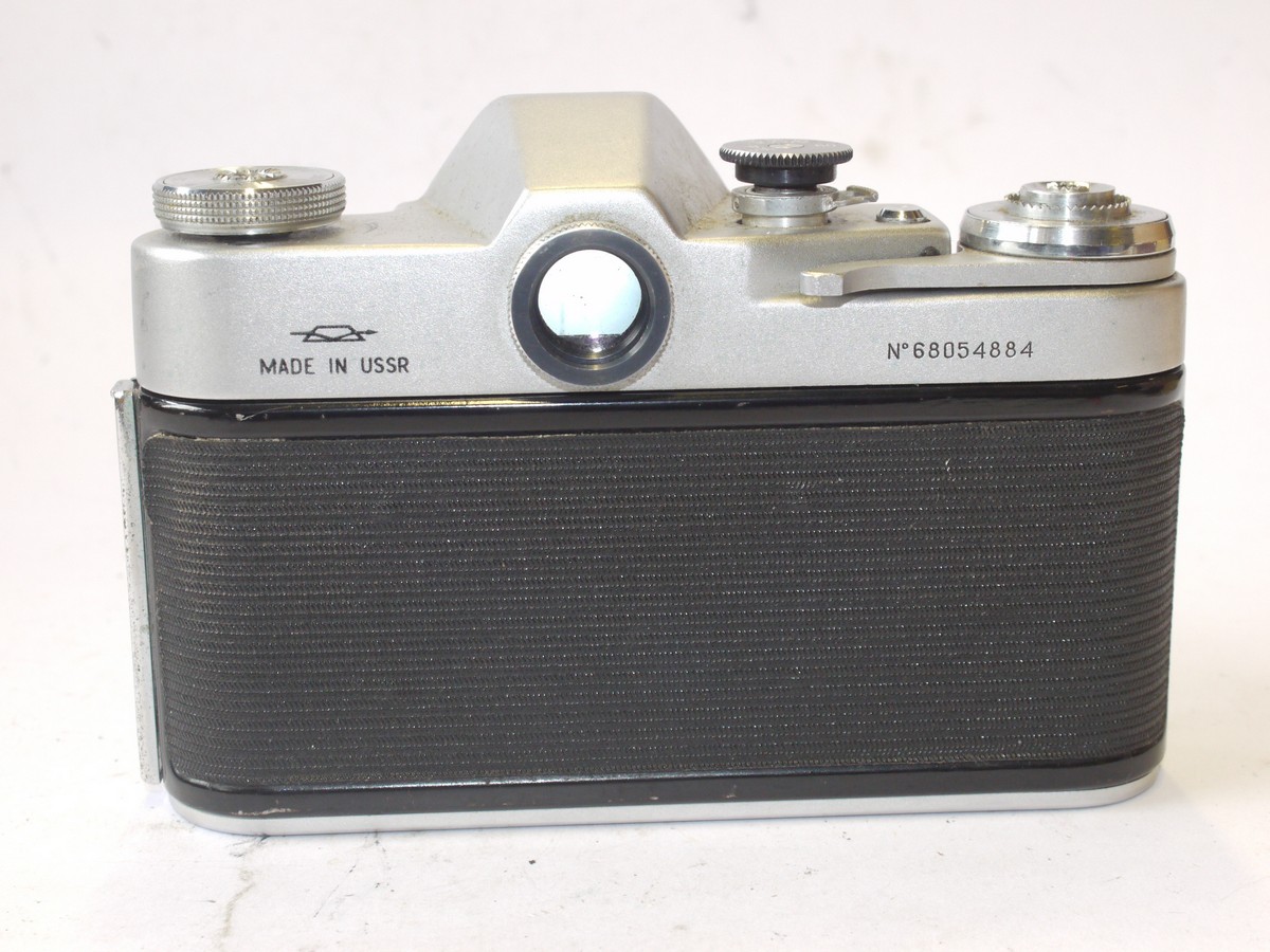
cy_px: 476
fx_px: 2201
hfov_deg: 32.2
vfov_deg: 24.4
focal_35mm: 60
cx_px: 635
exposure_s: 1/50
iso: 800
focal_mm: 30
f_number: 9
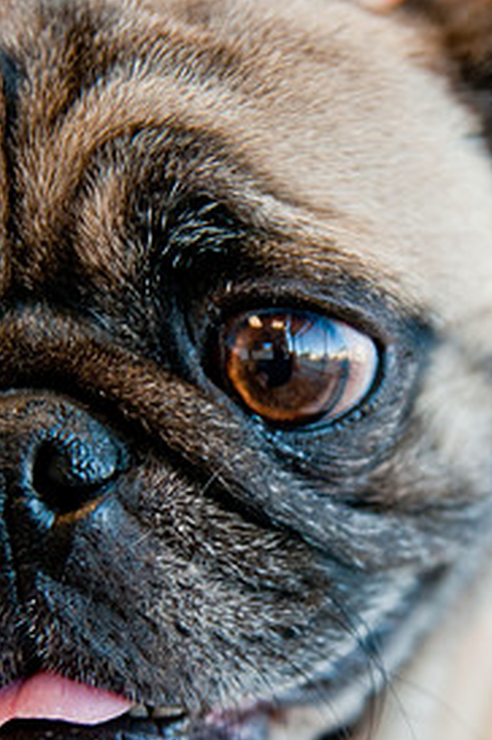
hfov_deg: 11.1
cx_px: 353
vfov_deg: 16.6
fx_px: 2528
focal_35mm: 123
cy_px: 554
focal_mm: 50
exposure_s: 1/160
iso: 400
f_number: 3.2
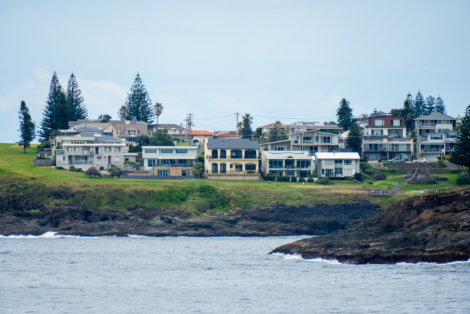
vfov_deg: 3.1
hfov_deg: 4.6
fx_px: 5875
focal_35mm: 450
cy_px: 157
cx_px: 235
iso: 160
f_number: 6.3
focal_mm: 300
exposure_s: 1/500
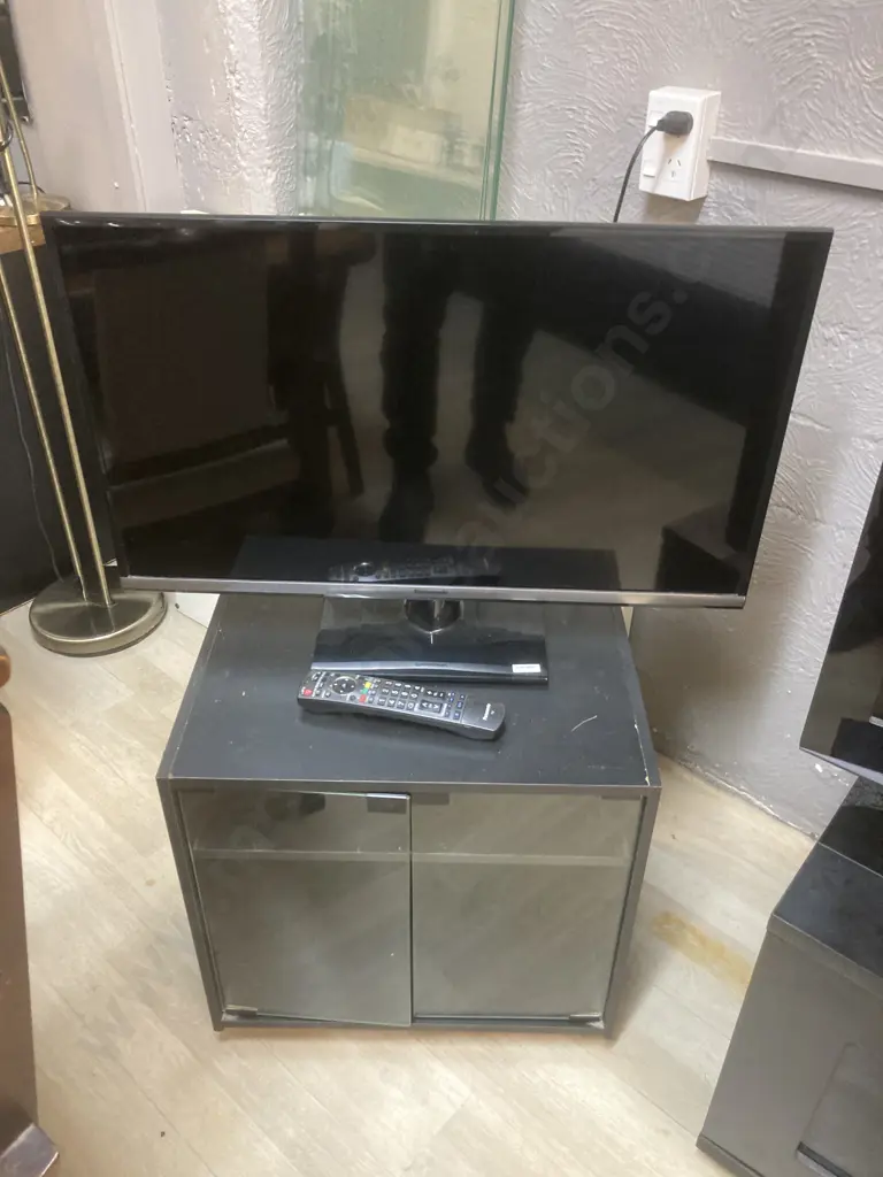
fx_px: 952
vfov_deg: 63.4
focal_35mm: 28
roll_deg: -2.4
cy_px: 588
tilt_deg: -34.5
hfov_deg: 49.7
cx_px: 442
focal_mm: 3.99
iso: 250
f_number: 1.8
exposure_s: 1/33
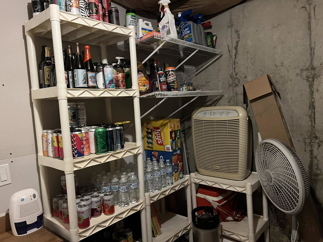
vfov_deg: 53.1
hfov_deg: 67.3
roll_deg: +3.9
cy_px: 121
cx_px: 162
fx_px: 243
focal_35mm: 26
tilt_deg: -4.0
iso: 640
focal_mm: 5.7
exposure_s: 1/30
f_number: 1.5
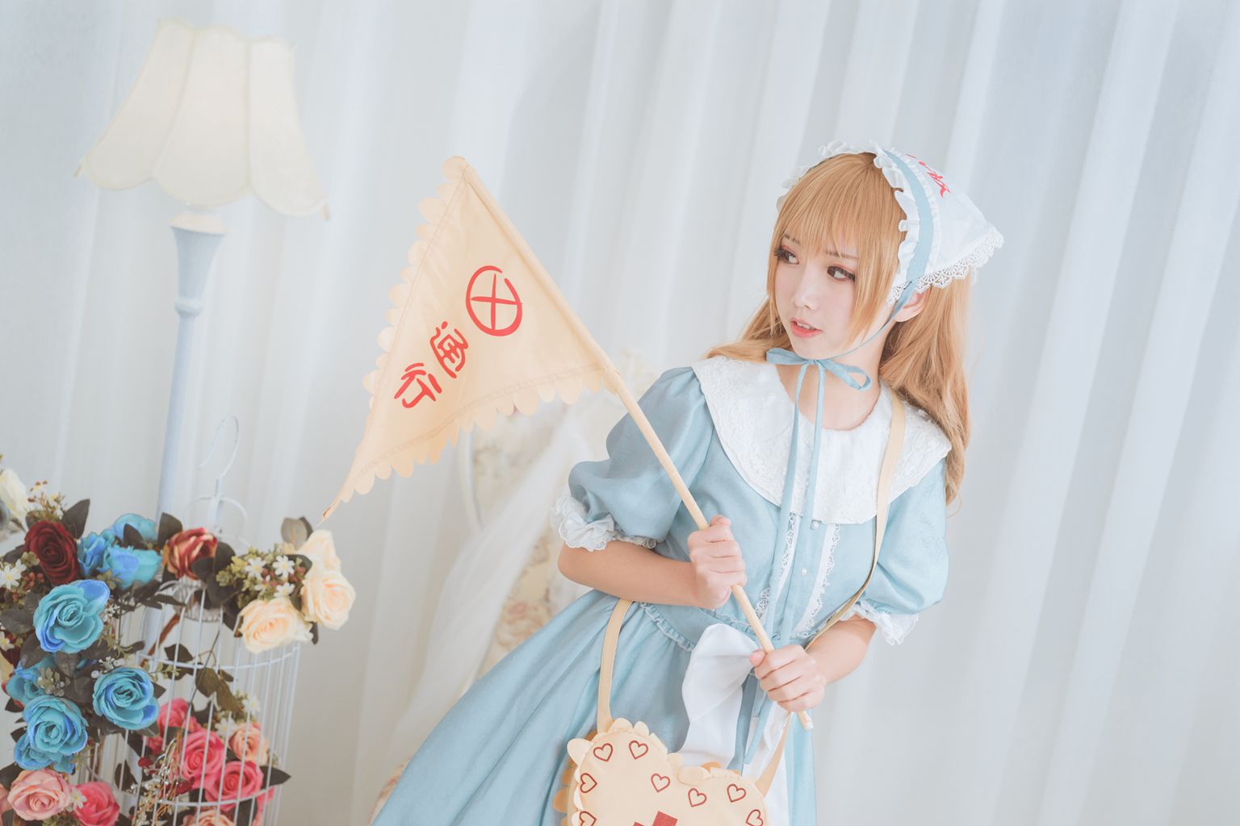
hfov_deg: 39.6
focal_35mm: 50
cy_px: 413
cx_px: 620
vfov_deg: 27.0
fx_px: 1722
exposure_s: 1/80
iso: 160
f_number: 2.8
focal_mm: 50
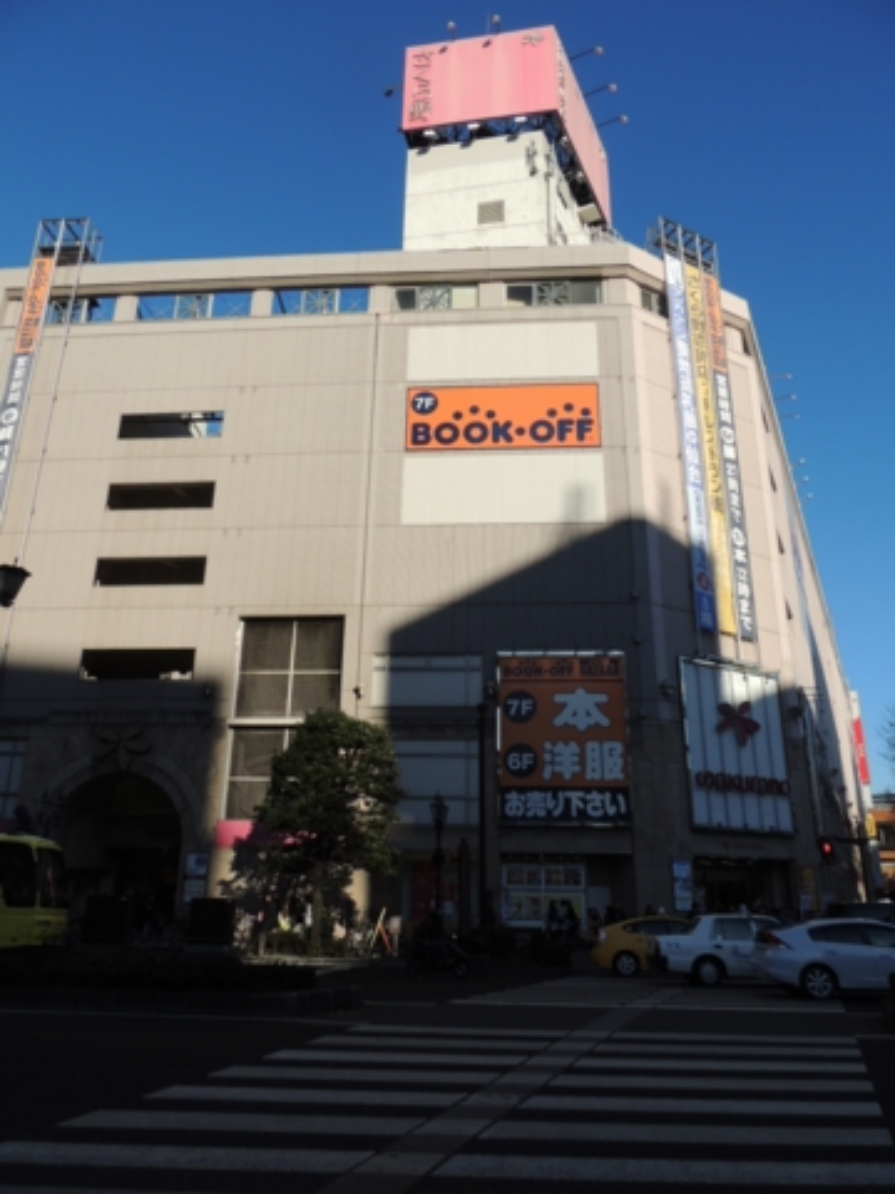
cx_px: 448
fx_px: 827
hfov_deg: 56.8
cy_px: 597
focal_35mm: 24
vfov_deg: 71.6
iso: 100
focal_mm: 4.3
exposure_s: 1/1250
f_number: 3.3
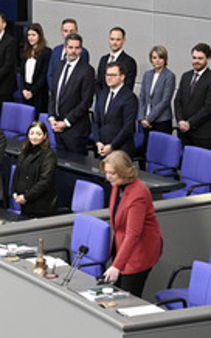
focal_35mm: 200
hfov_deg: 6.5
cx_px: -60
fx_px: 1843
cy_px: 185
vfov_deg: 10.5
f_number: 3.2
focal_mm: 95
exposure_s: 1/400
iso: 6400
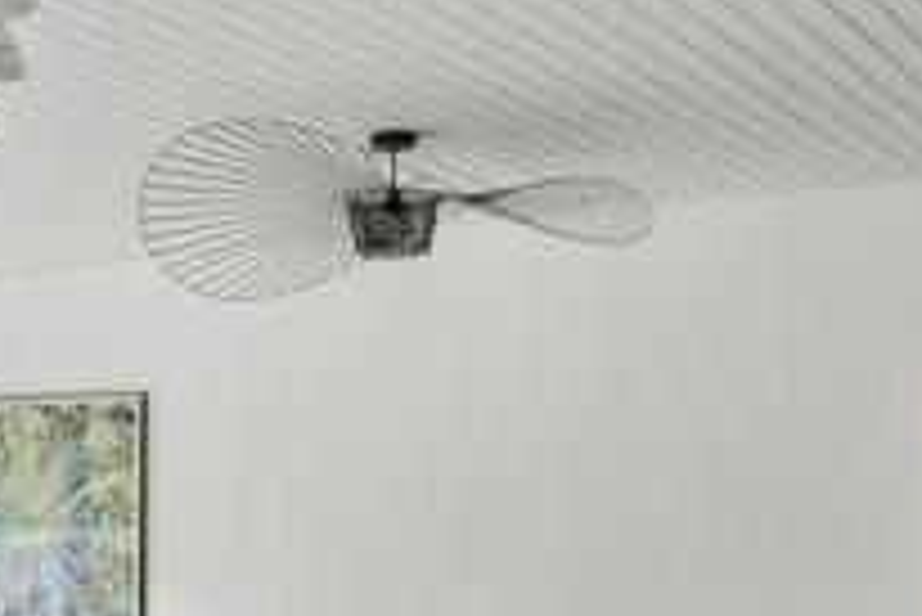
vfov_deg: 17.3
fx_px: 1999
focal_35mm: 78
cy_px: 560
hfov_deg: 25.0
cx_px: 40
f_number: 7.1
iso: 800
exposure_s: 1/50
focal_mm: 20
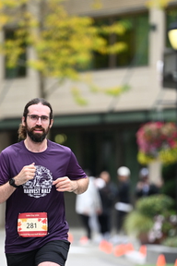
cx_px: 72
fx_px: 2603
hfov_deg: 3.9
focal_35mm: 353
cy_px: 174
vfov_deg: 5.8
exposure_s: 1/2000
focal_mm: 185
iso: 640
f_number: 2.8
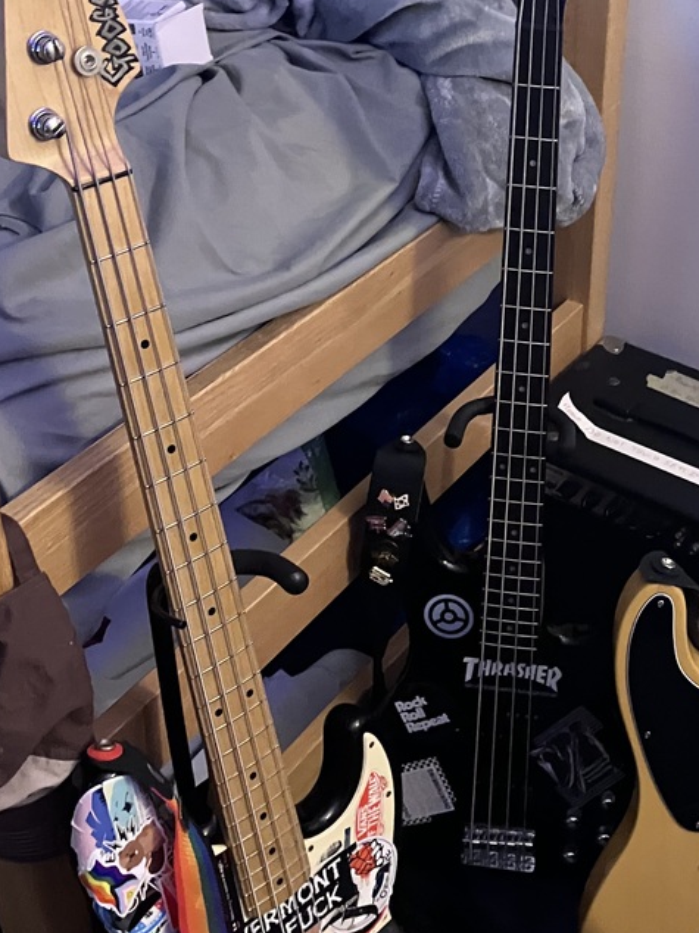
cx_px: 562
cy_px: 340
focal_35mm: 53
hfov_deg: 27.0
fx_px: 1428
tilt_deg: -33.2
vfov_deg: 35.9
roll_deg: -4.1
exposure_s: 1/24
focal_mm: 3.99
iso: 640
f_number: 1.8
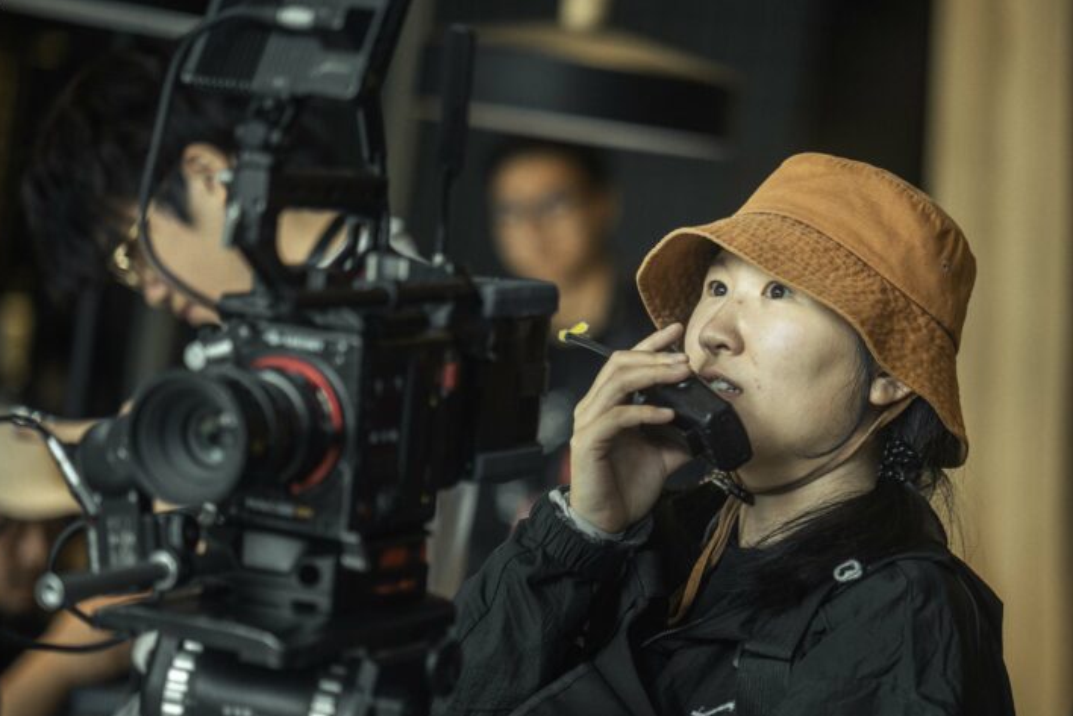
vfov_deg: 11.1
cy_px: 395
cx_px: 711
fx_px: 3666
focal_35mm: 123
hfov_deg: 16.6
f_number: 1.8
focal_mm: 85
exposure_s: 1/160
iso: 100
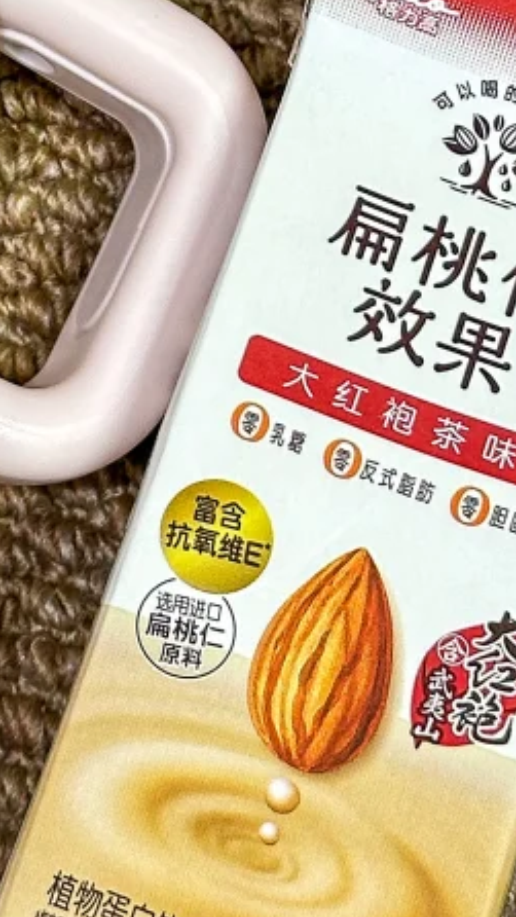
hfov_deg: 7.1
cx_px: -152
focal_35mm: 169
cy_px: -177
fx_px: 4109
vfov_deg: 12.4
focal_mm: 6.86
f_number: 1.8
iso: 50
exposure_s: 1/50
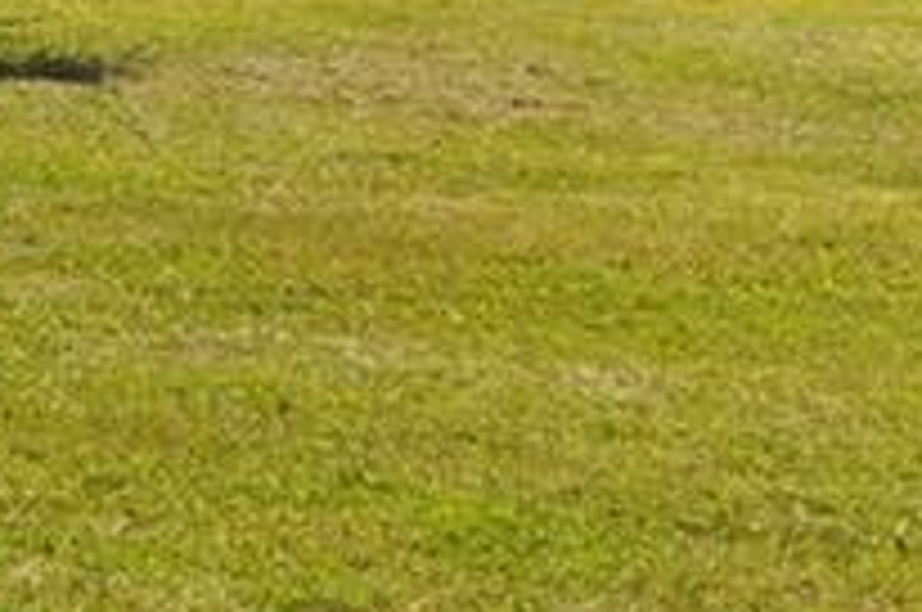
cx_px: 225
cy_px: -389
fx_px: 4795
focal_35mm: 188
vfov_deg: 7.2
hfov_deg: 11.0
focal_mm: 25
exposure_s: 1/400
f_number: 11
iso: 400
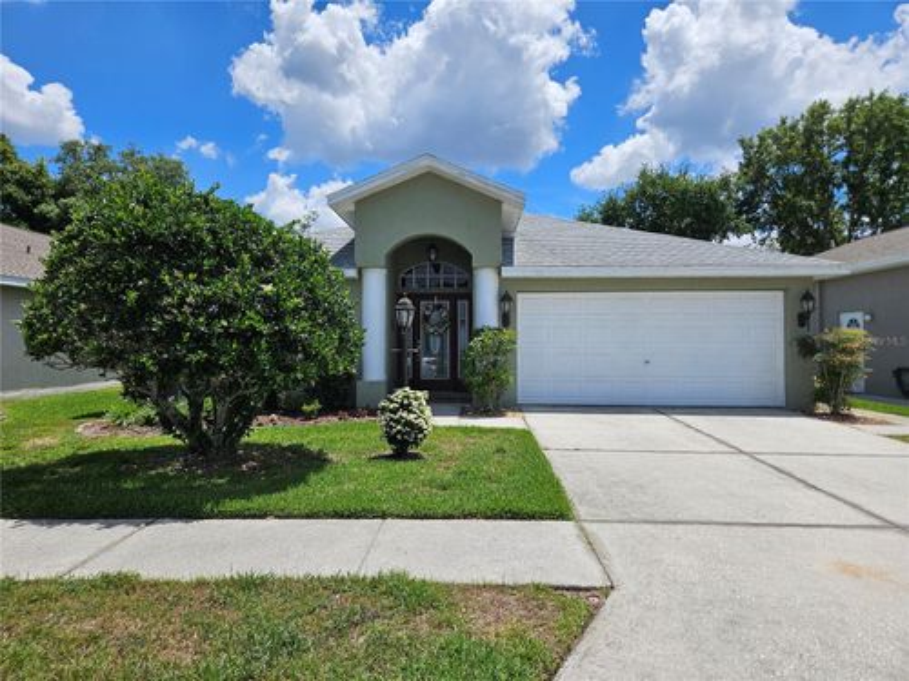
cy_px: 340
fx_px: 604
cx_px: 454
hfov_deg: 73.9
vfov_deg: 58.9
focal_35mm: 23
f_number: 1.8
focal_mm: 5.4
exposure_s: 1/3255
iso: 25
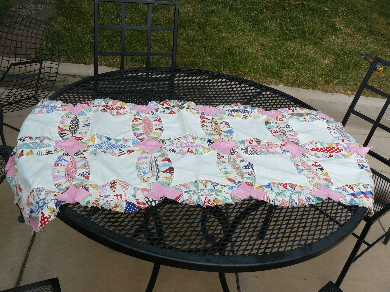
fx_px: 406
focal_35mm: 36
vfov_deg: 39.7
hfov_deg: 51.4
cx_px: 195
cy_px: 146
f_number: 3.6
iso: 100
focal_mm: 6
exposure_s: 1/125
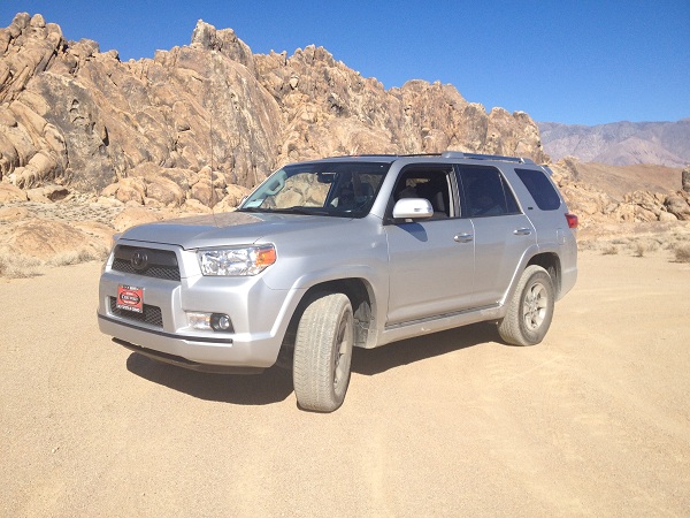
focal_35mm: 35
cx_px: 345
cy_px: 259
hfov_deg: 52.6
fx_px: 698
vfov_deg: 40.7
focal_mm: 4.28
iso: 50
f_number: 2.4
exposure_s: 1/2304
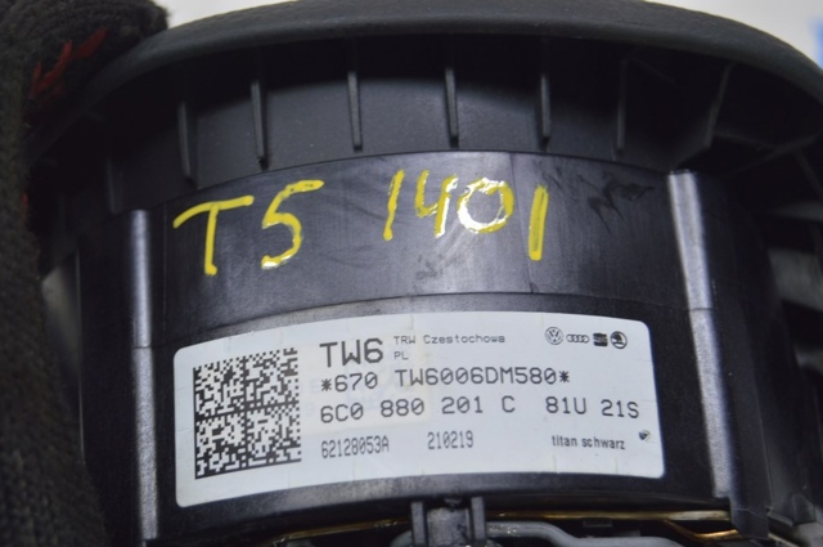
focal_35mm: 82
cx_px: 412
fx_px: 1884
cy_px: 274
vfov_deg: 16.5
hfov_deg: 24.6
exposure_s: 1/20
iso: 400
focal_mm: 55
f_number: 5.6
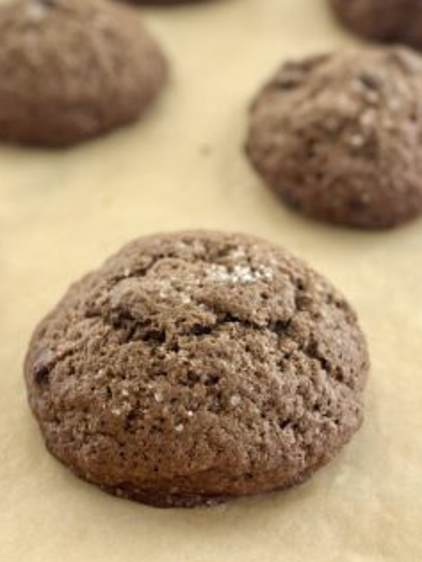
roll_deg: +2.5
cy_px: 178
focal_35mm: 76
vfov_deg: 25.5
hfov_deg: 19.3
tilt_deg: -36.5
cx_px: 122
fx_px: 1235
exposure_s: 1/121
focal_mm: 6.86
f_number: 1.78
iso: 125
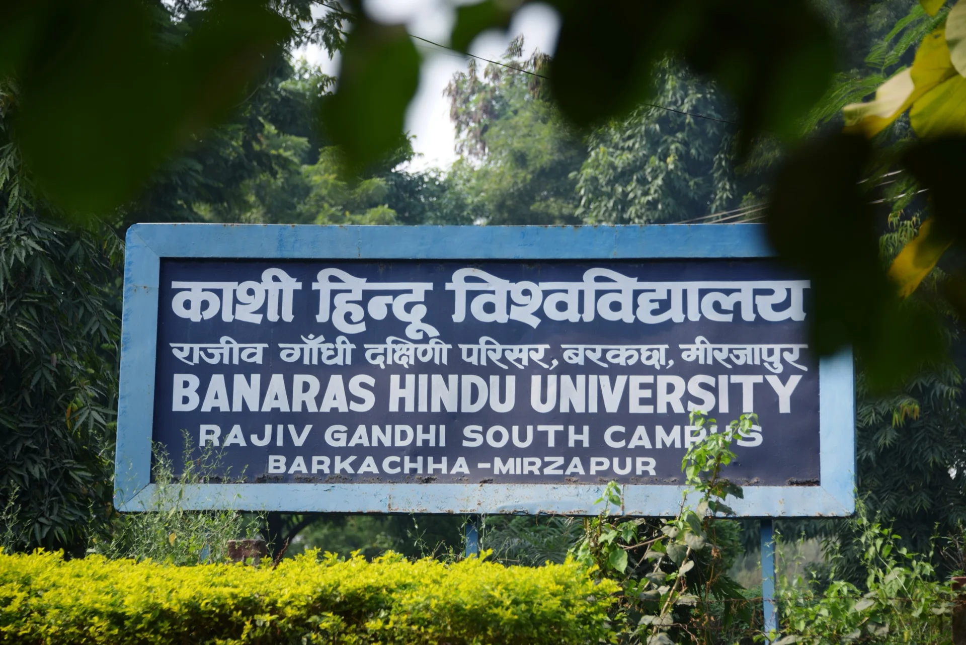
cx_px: 483
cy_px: 322
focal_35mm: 135
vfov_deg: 10.2
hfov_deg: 15.2
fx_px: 3624
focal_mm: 135
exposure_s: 1/125
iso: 50
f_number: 5.6
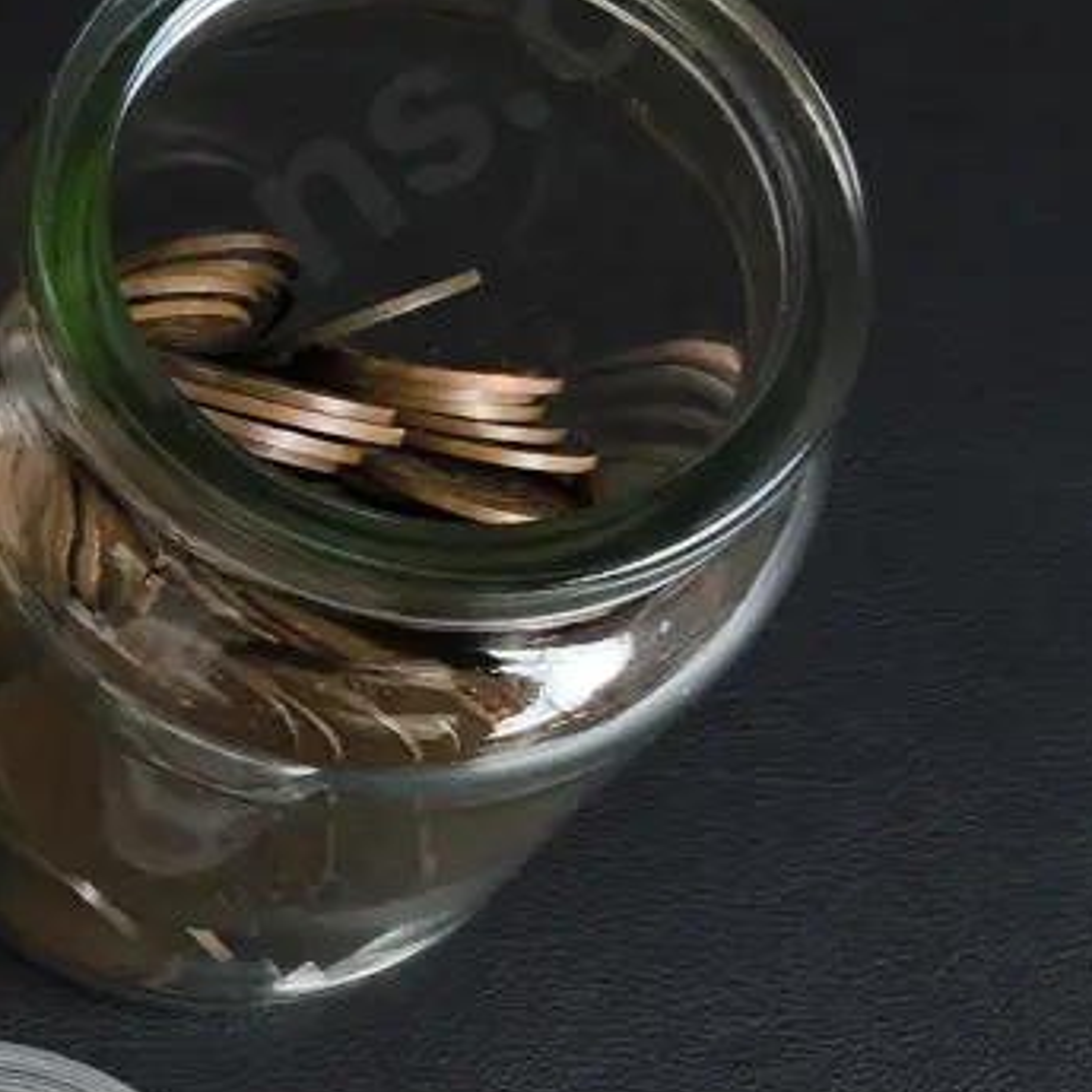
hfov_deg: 22.0
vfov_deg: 24.3
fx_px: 2534
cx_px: -311
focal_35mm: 71
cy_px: 682
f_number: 2
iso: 64
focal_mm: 2.87
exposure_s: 1/100
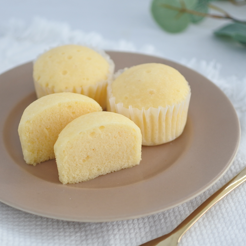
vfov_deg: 27.3
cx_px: 107
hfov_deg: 27.3
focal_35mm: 63
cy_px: 122
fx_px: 507
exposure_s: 1/500
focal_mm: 18.5
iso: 250
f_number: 2
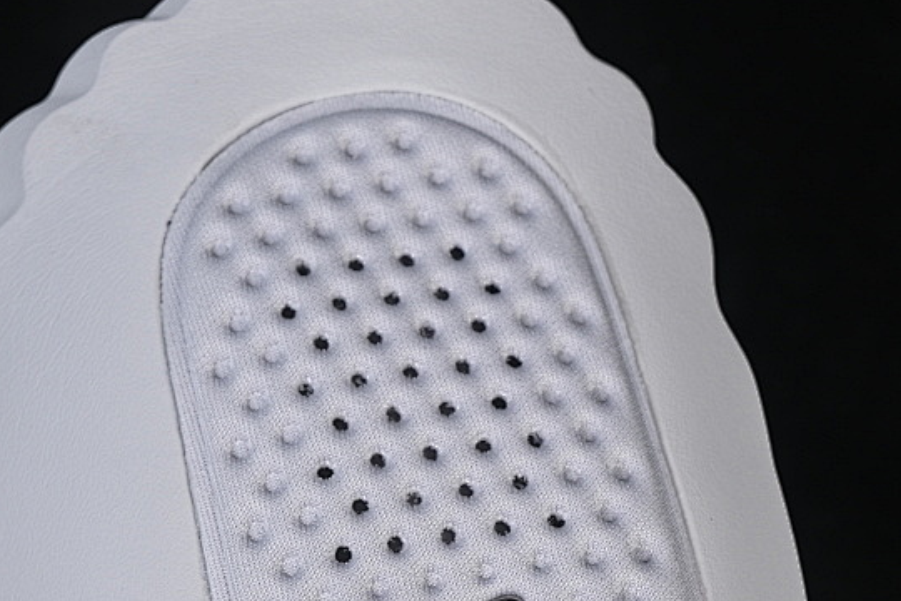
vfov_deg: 9.1
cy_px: 497
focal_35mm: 150
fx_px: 3754
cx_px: 349
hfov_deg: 13.7
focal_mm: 50
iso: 160
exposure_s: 1/80
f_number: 7.1
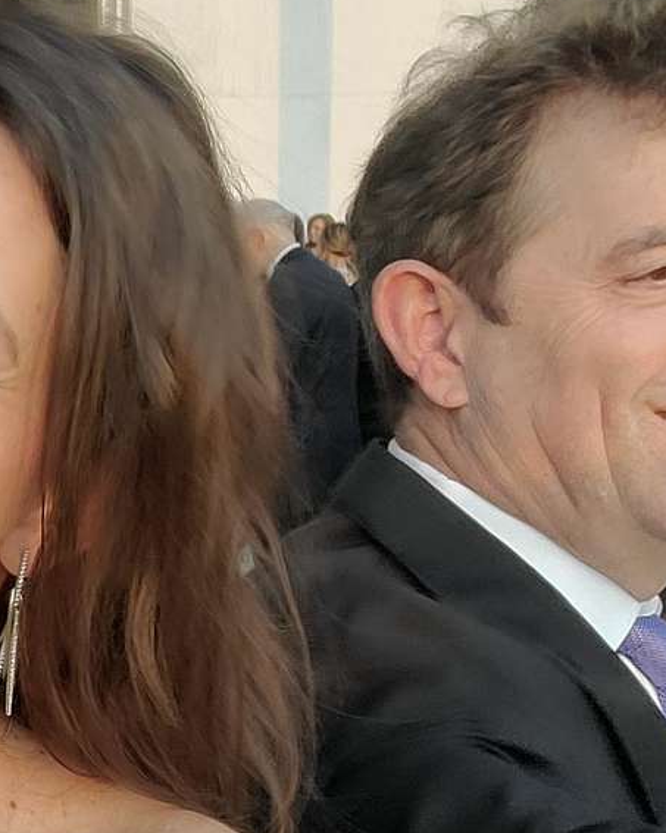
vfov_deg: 28.5
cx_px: -10
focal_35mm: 62
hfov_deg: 23.5
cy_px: 848
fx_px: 1529
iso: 80
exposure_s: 1/120
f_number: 2.2
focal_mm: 3.3
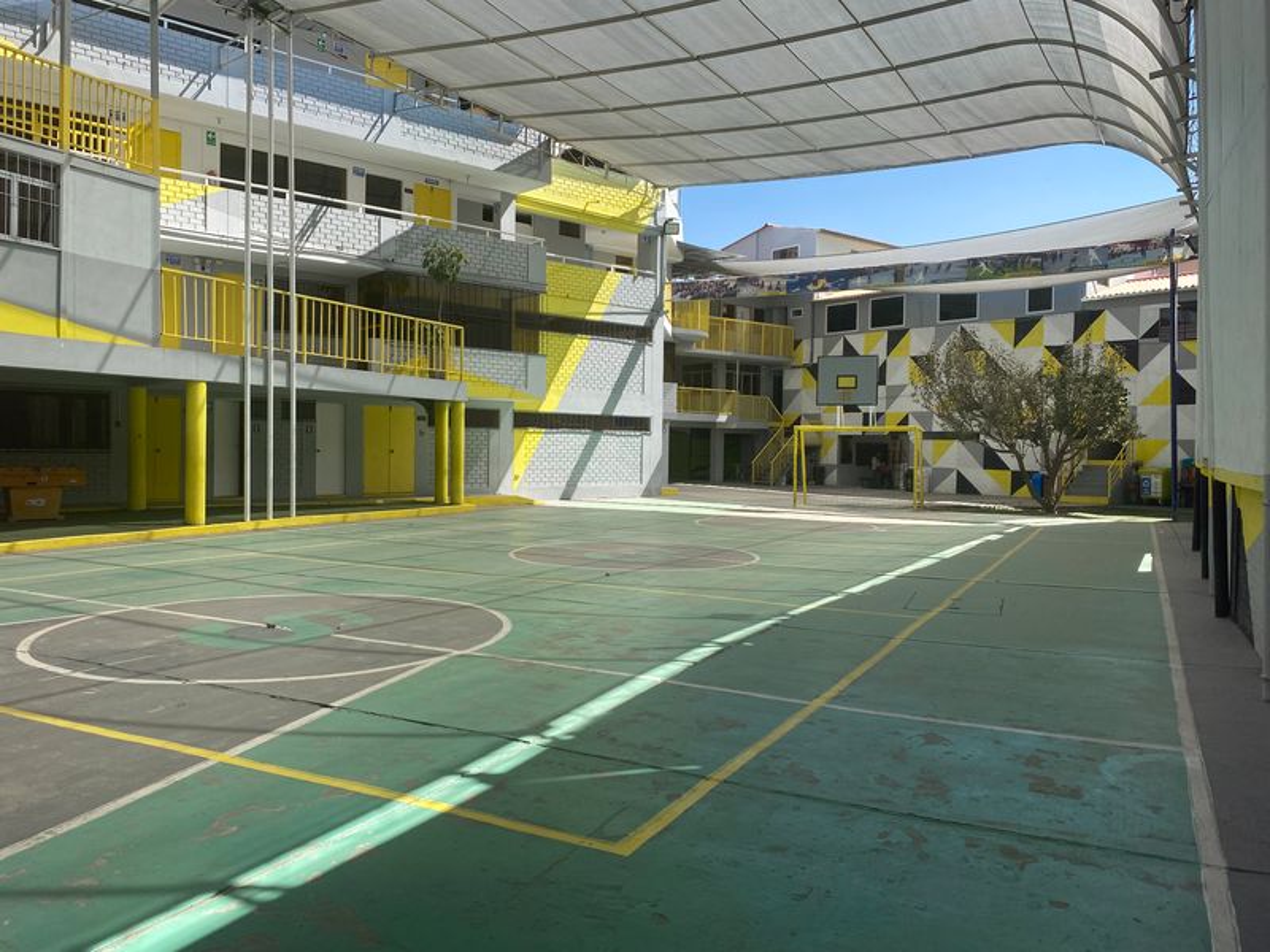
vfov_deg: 53.1
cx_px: 635
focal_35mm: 26
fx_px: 954
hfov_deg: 67.3
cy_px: 476
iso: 32
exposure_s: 1/1103
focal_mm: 4.25
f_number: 1.8
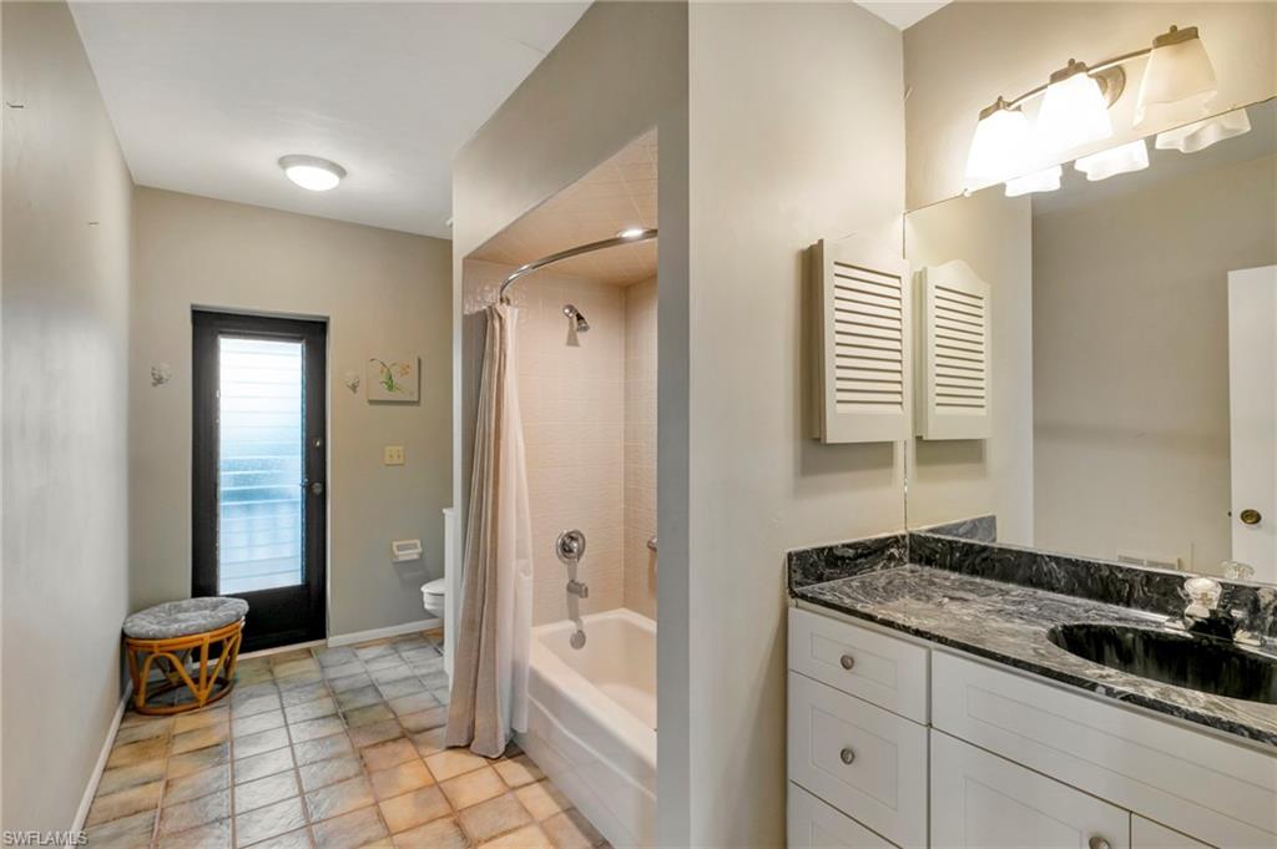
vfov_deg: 73.7
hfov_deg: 96.8
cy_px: 424
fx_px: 567
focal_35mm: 16
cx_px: 638
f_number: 8
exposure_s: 1/20
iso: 400
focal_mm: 16
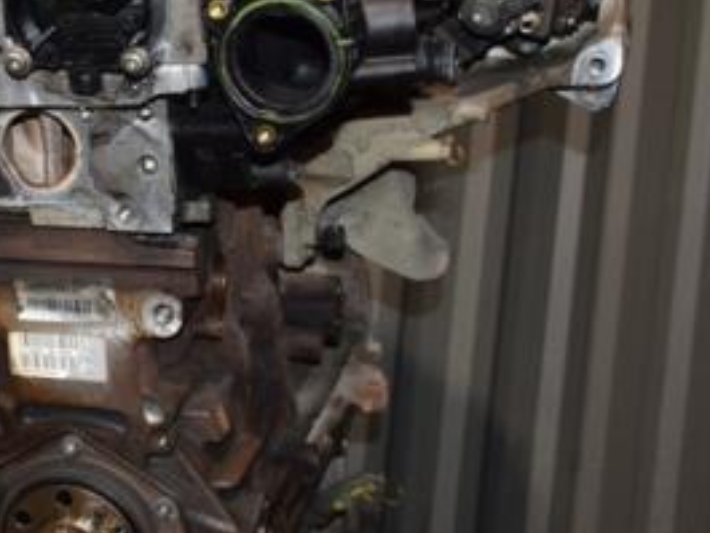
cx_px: 62
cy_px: 279
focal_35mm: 85
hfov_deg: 22.4
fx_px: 1744
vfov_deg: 17.4
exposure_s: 1/60
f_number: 5
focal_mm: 26
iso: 800
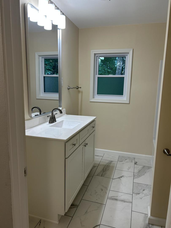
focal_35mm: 26
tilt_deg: -9.7
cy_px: 114
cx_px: 86
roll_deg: -1.1
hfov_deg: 53.1
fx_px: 171
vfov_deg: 67.3
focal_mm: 5.7
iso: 80
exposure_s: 1/120
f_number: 1.5
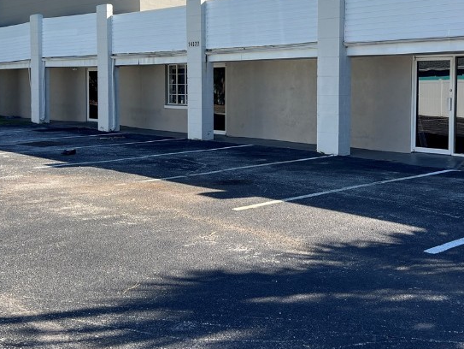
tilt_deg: -2.6
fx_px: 657
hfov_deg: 38.8
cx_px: 266
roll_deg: -0.3
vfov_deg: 29.5
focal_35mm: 49
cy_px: 111
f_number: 1.5
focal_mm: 5.7
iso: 50
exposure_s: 1/2299
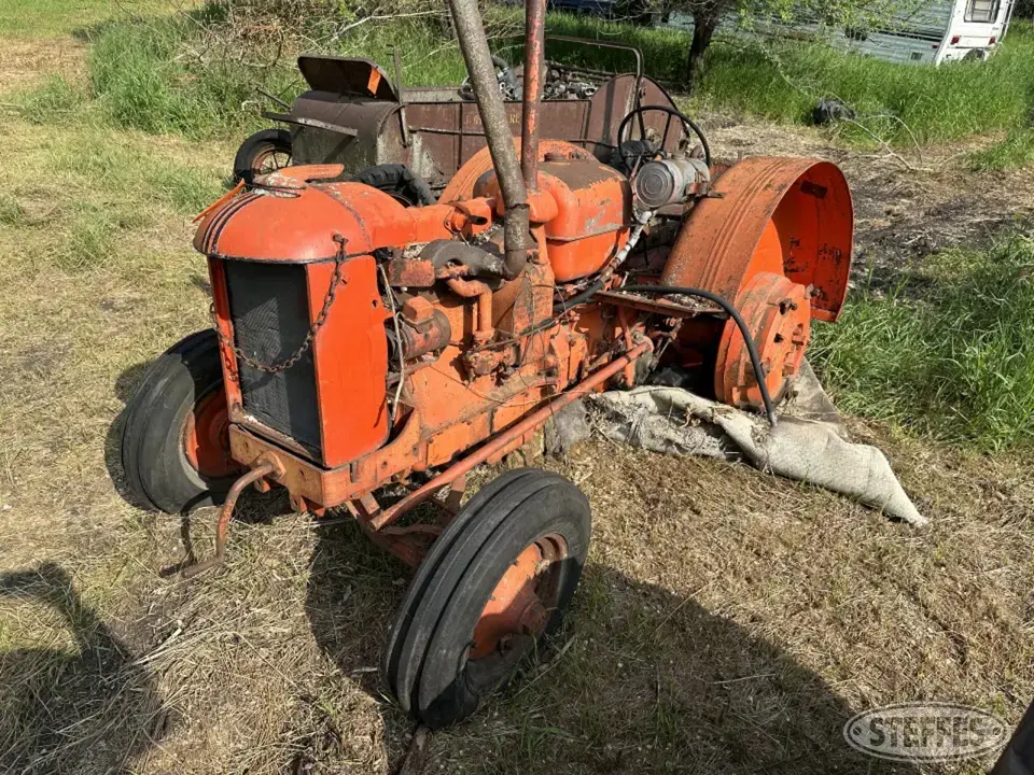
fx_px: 717
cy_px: 388
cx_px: 517
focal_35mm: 24
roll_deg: -0.2
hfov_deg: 71.6
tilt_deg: -29.9
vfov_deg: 56.8
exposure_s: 1/2299
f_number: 1.78
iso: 80
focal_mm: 6.86
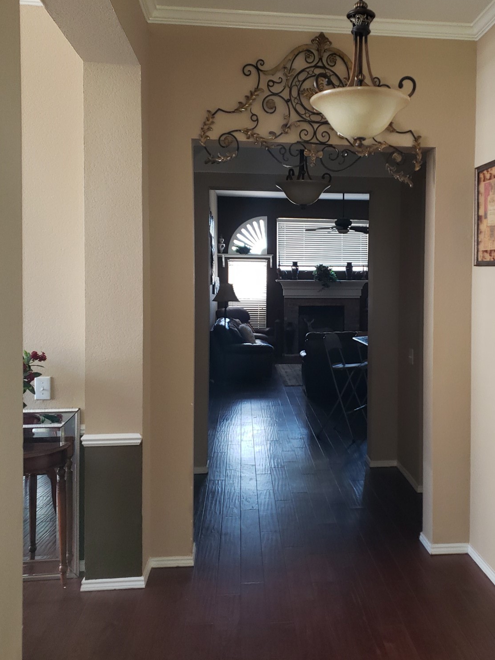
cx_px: 335
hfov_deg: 39.1
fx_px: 686
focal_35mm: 36
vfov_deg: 51.3
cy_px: 304
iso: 100
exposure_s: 1/30
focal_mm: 4.3
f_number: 1.5
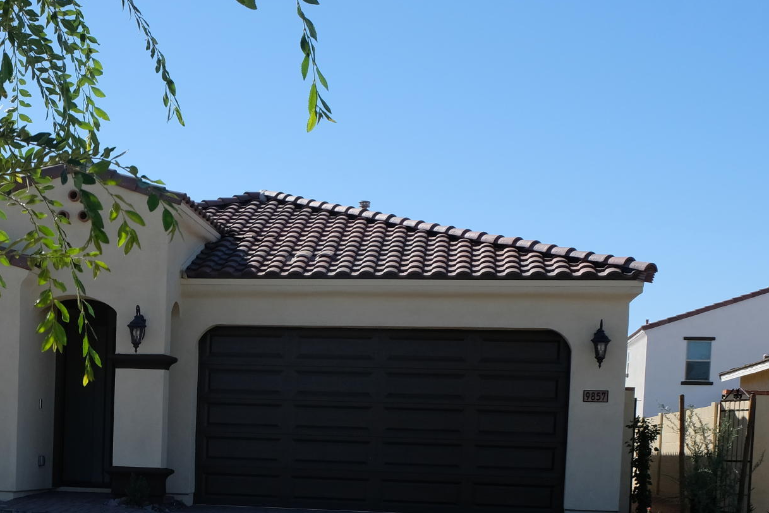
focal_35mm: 69
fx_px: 1474
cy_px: 553
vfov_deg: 19.0
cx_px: 97
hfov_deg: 28.3
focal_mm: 18.8
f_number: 8
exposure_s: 1/680
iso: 400
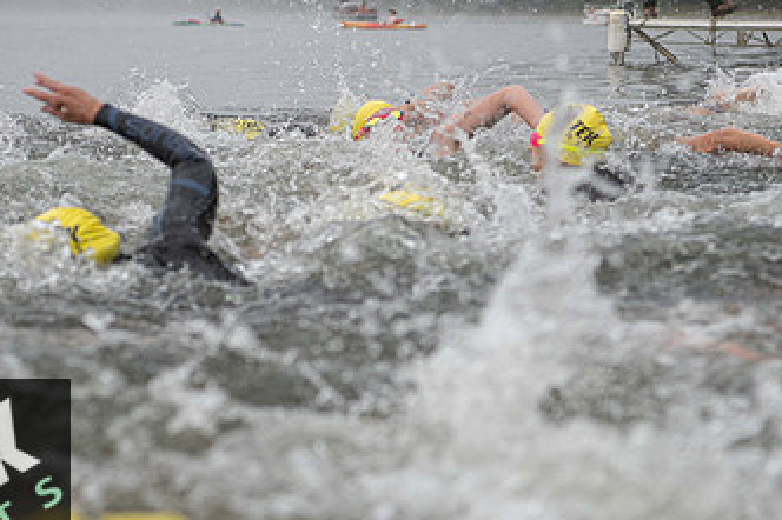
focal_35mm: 126
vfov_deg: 10.9
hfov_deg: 16.3
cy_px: 258
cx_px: 419
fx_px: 2736
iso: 250
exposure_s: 1/800
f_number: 4
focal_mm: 70
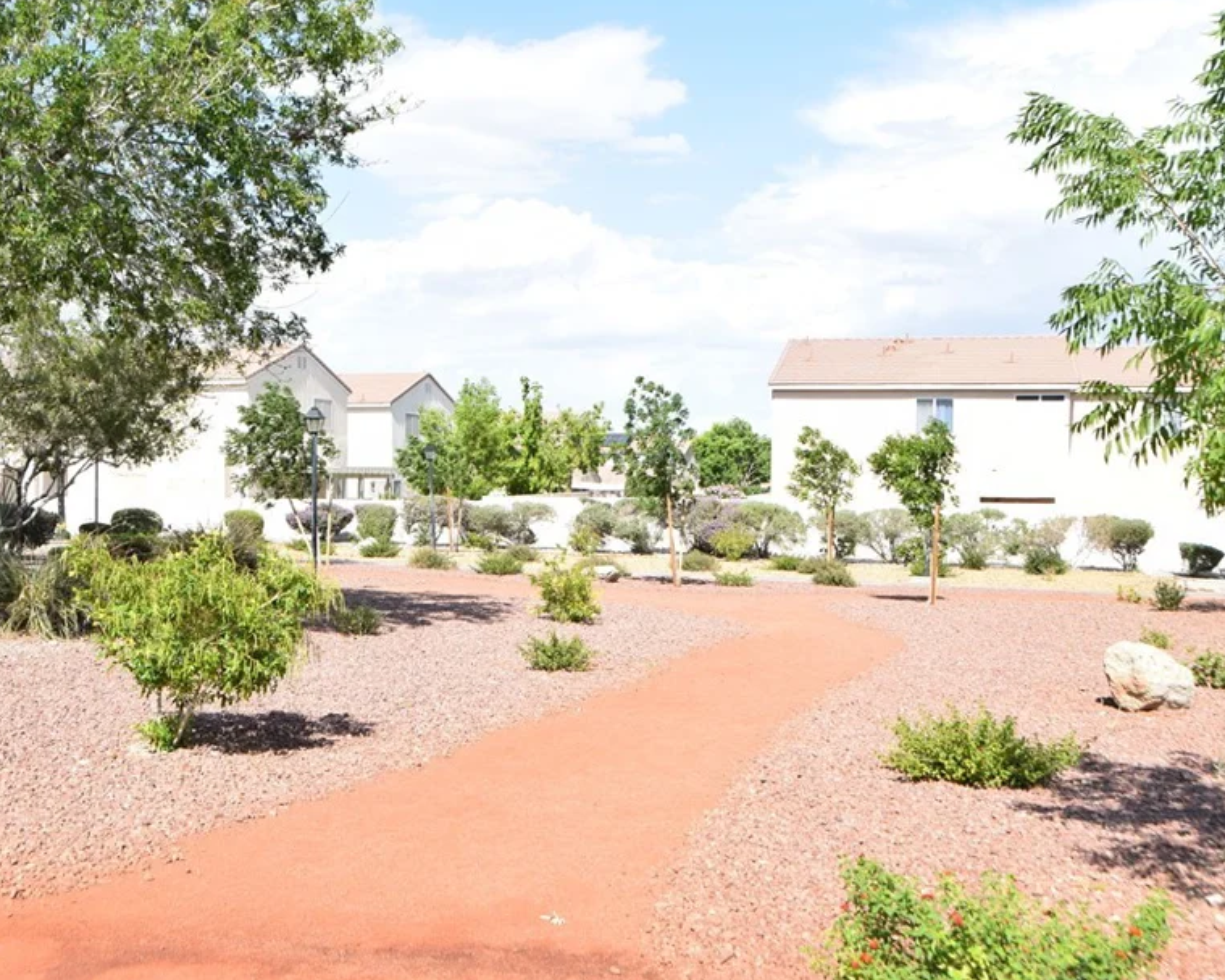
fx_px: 1378
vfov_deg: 39.1
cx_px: 528
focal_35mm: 38
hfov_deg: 47.8
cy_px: 442
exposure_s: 1/400
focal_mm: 20
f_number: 10
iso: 200
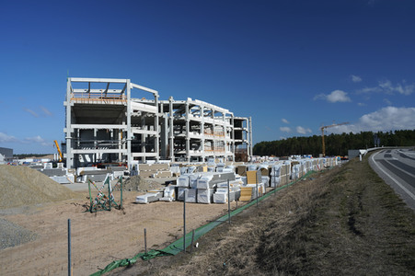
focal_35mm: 30
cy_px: 138
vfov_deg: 43.5
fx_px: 346
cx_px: 208
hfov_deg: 62.0
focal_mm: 30
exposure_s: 1/500
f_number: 9
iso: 320
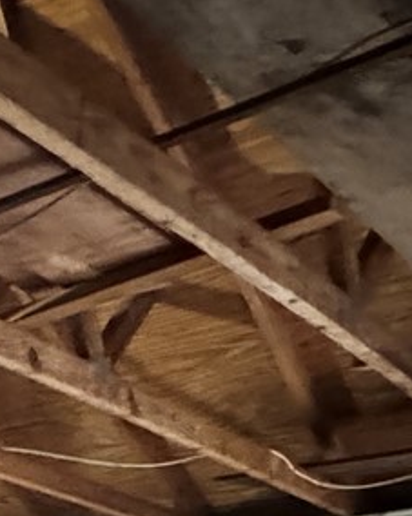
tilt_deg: -8.7
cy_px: 943
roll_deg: -0.8
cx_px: -633
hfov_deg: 13.3
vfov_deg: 18.8
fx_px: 1174
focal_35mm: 77
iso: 1250
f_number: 2.2
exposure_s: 1/40
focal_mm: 2.22
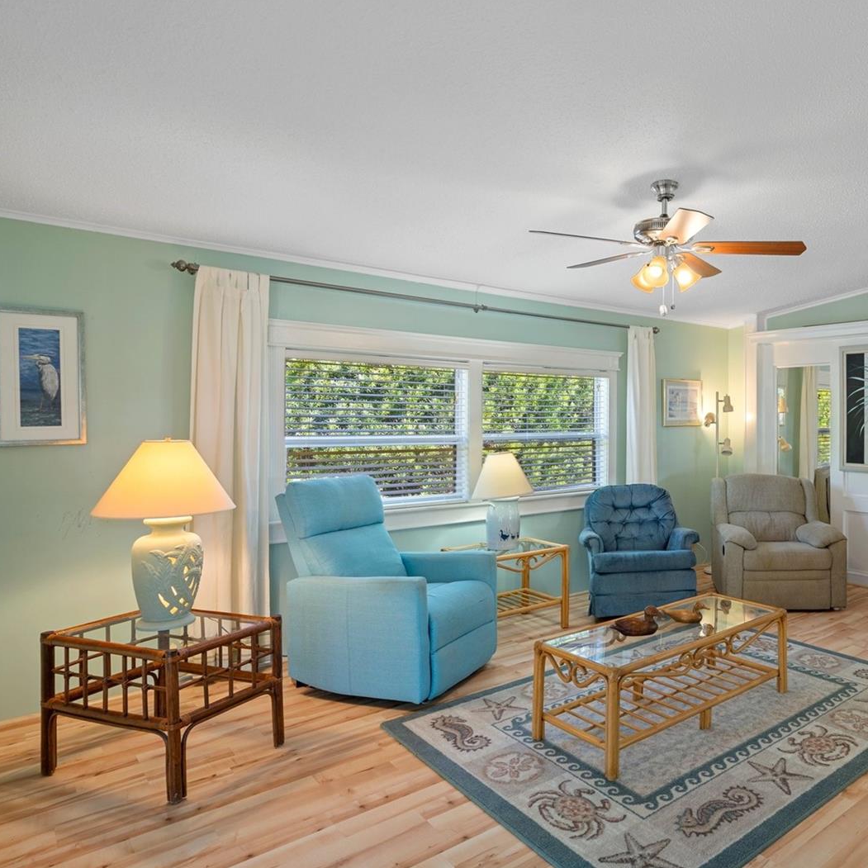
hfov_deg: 65.7
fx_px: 624
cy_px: 429
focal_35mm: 22
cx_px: 643
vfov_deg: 69.6
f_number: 8
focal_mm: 17
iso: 320
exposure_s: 1/1.67
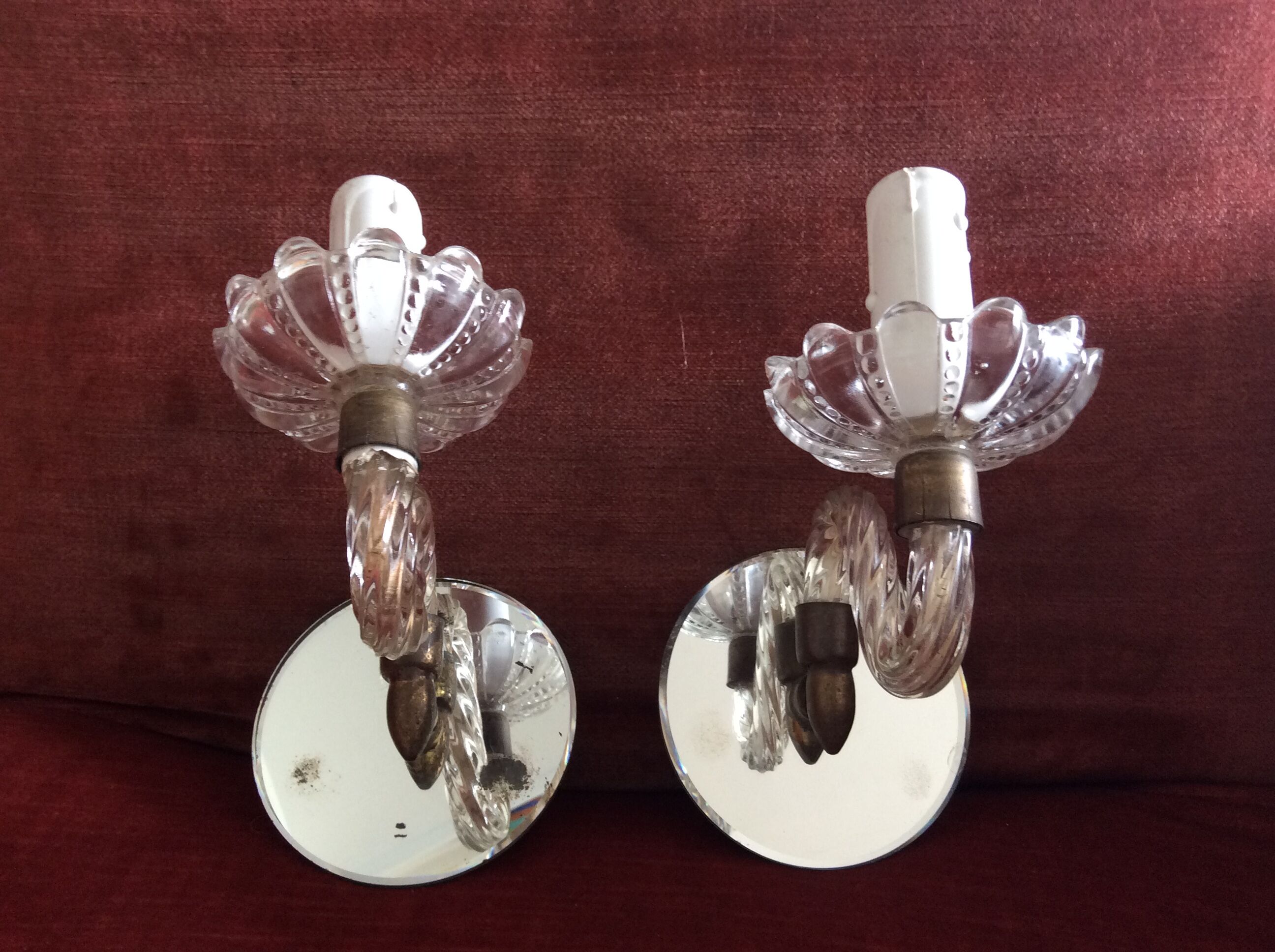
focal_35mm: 32
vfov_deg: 44.1
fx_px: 1177
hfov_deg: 56.9
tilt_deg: -41.3
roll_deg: +1.6
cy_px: 476
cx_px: 638
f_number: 2.4
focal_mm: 3.3
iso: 64
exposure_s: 1/25
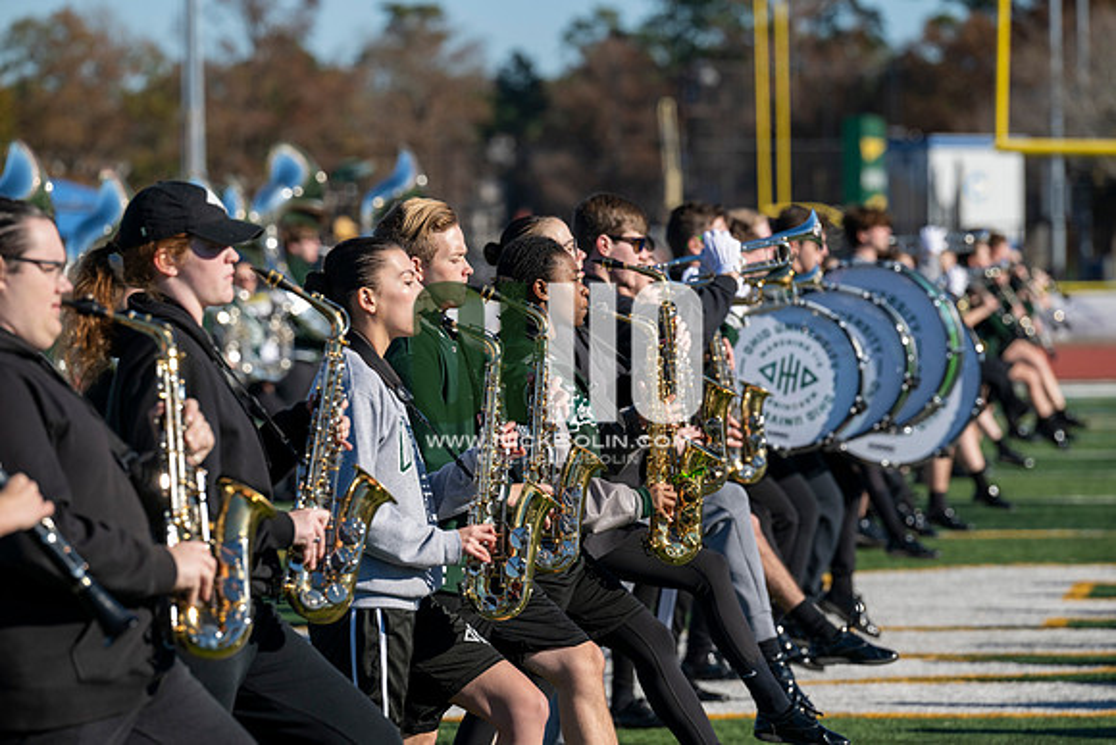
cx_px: 558
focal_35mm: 200
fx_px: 6201
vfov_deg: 6.9
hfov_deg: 10.3
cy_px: 372
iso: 250
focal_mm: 200
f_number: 5
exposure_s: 1/2000
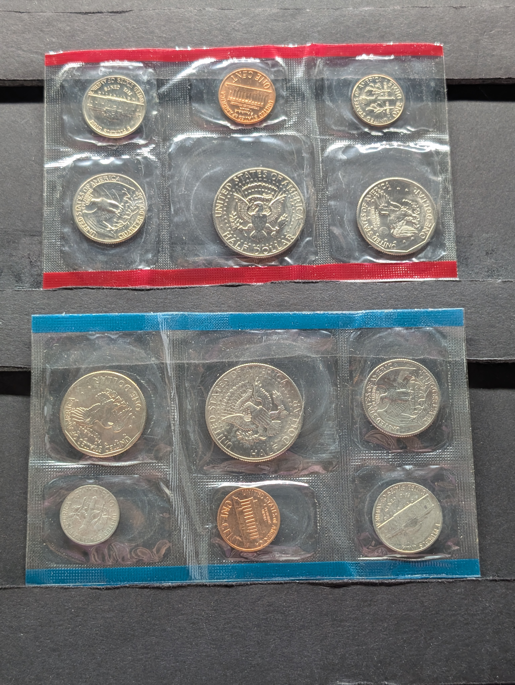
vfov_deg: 38.9
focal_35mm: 49
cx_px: 258
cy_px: 342
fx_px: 970
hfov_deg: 29.7
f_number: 1.68
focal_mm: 6.9
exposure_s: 1/73.4
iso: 146
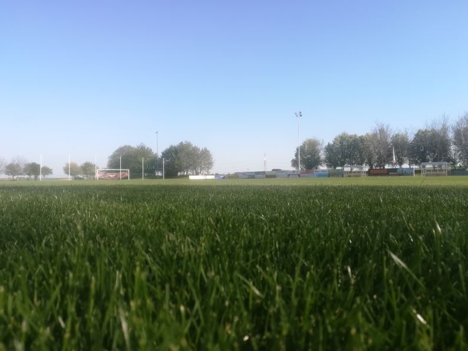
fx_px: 351
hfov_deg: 67.3
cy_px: 176
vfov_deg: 53.0
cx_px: 234
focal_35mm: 26
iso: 50
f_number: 2.2
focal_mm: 3.83
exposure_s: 1/621
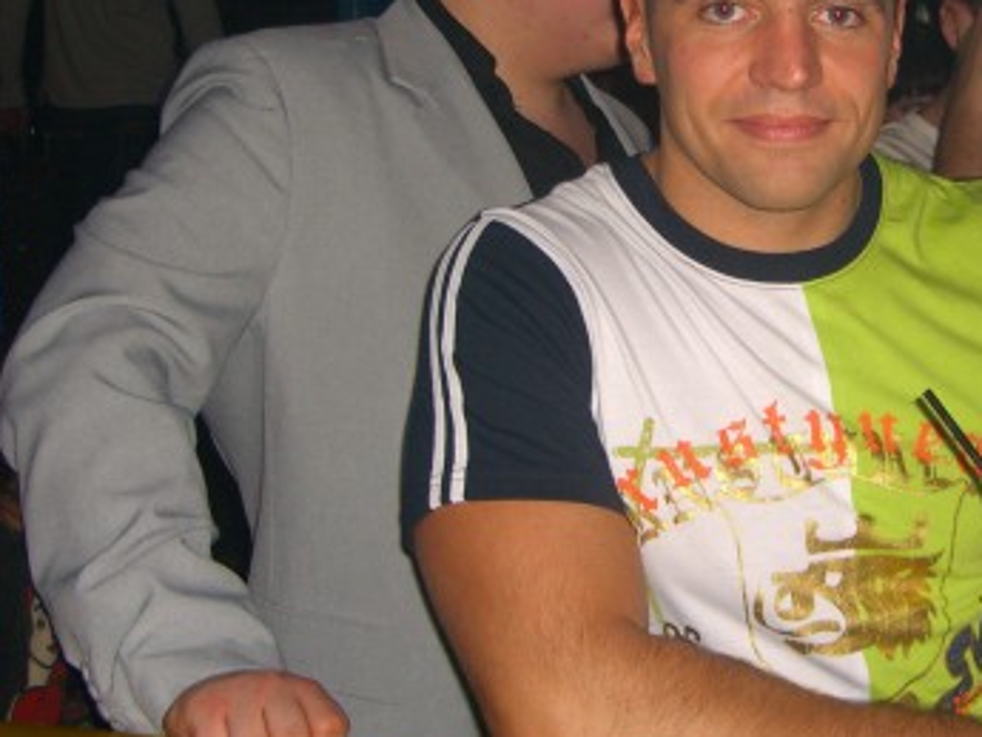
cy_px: 228
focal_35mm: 66
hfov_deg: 28.9
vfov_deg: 22.1
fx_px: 1873
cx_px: 754
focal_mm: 7.9
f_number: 2.8
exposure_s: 1/60
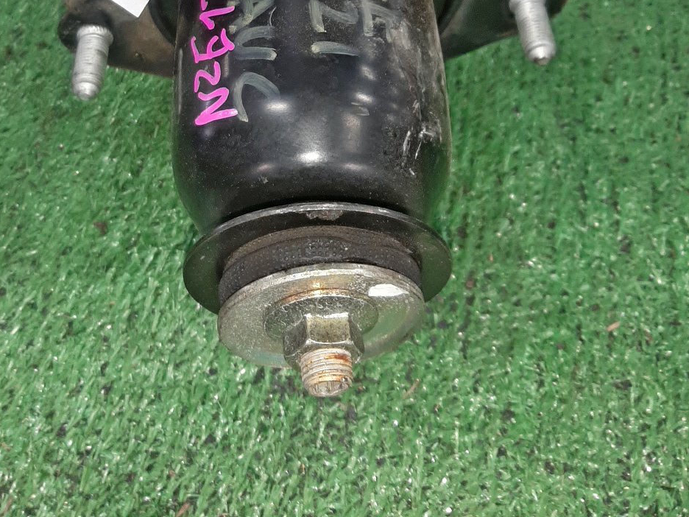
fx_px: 796
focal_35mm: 40
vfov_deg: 34.3
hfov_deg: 46.7
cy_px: 69
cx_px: 302
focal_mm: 3.93
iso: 152
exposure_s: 1/50
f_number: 1.7
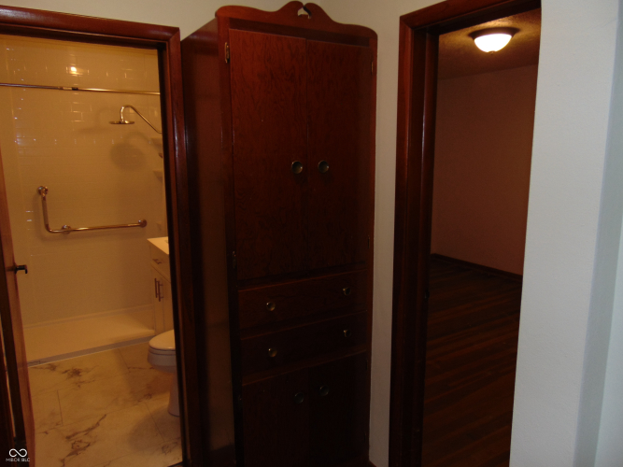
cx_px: 312
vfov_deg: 54.9
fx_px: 450
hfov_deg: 69.4
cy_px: 234
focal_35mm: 25
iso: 80
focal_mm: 4.5
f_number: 3
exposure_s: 1/30
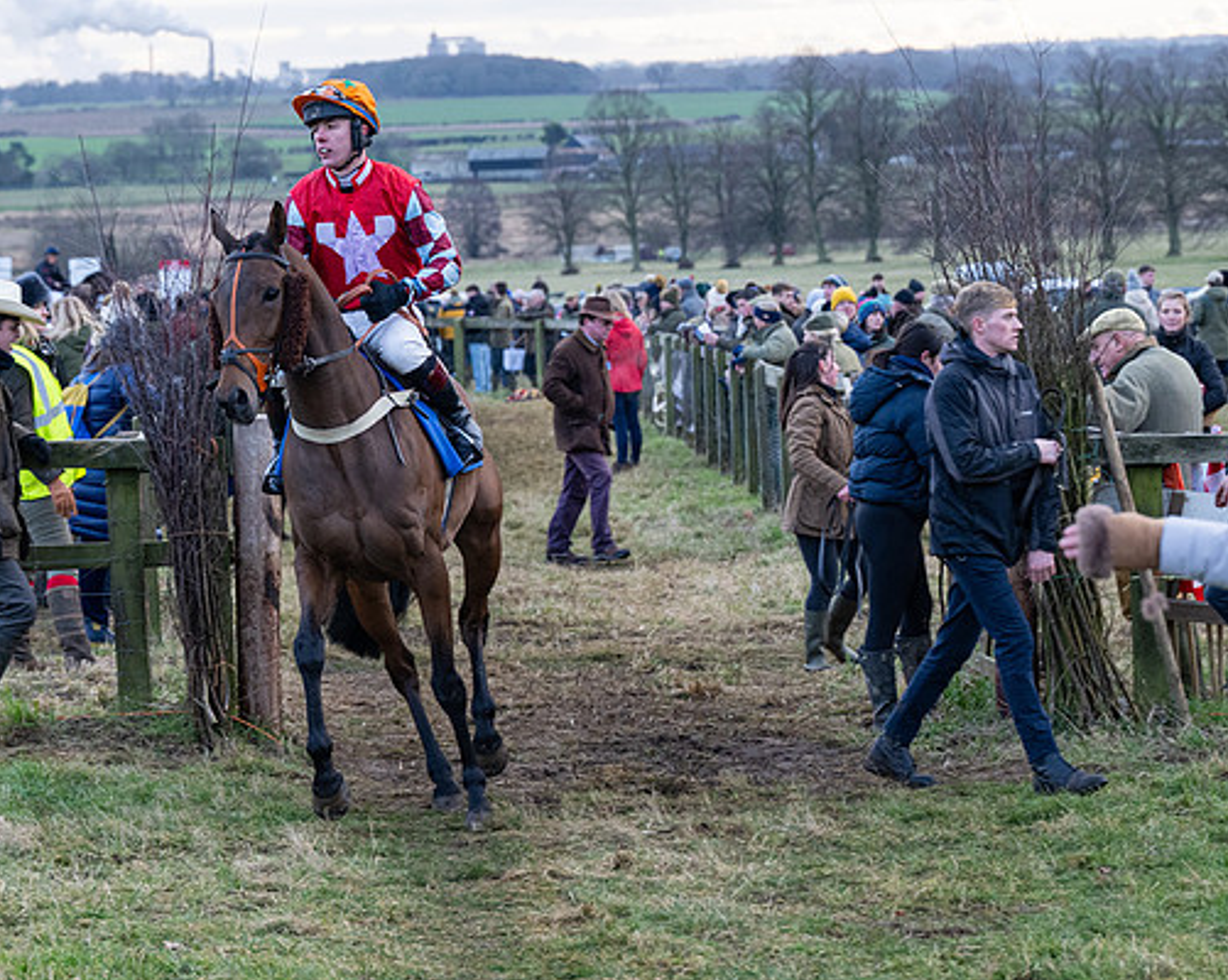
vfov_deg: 11.6
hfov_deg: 14.5
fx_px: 4830
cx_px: 445
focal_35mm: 133
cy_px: 451
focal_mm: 70
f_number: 4
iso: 800
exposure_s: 1/400
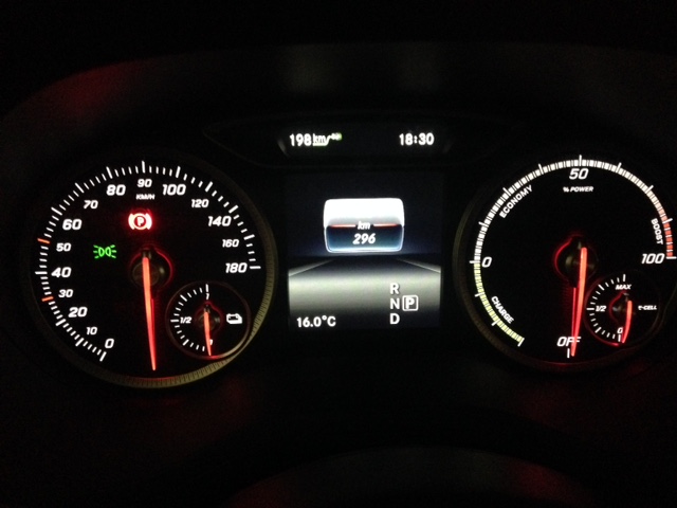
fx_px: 645
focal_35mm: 33
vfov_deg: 42.9
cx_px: 338
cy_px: 254
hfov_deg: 55.4
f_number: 2.4
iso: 640
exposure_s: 1/15
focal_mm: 4.12
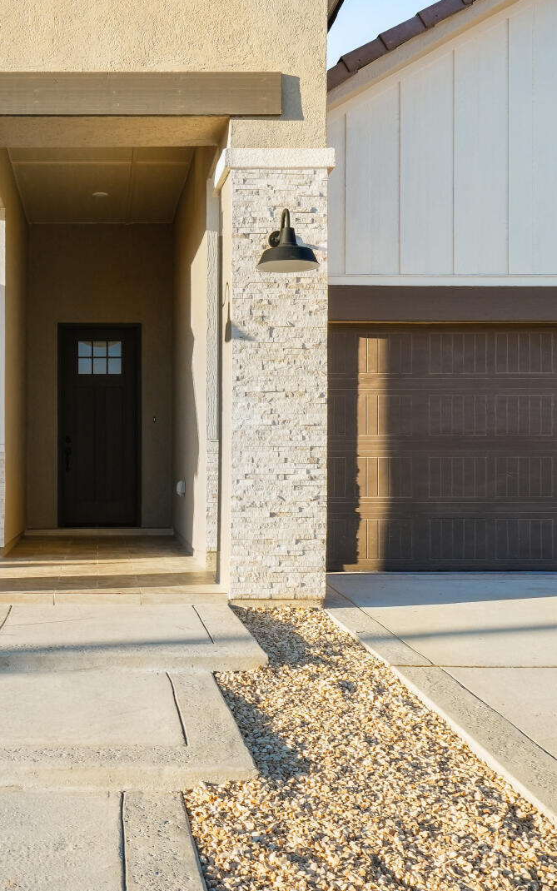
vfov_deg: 49.2
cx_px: 88
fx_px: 971
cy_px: 484
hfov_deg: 31.0
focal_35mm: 40
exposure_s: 1/60
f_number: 11
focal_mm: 21
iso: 640
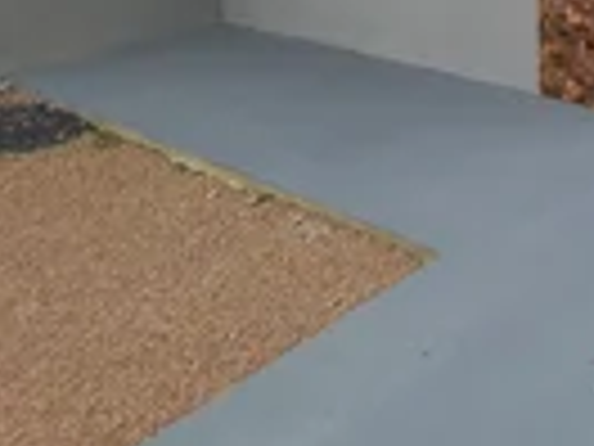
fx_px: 652
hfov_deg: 30.5
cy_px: -164
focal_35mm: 38
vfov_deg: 28.9
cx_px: 864
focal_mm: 1.74
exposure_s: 1/878
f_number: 2.2
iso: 50
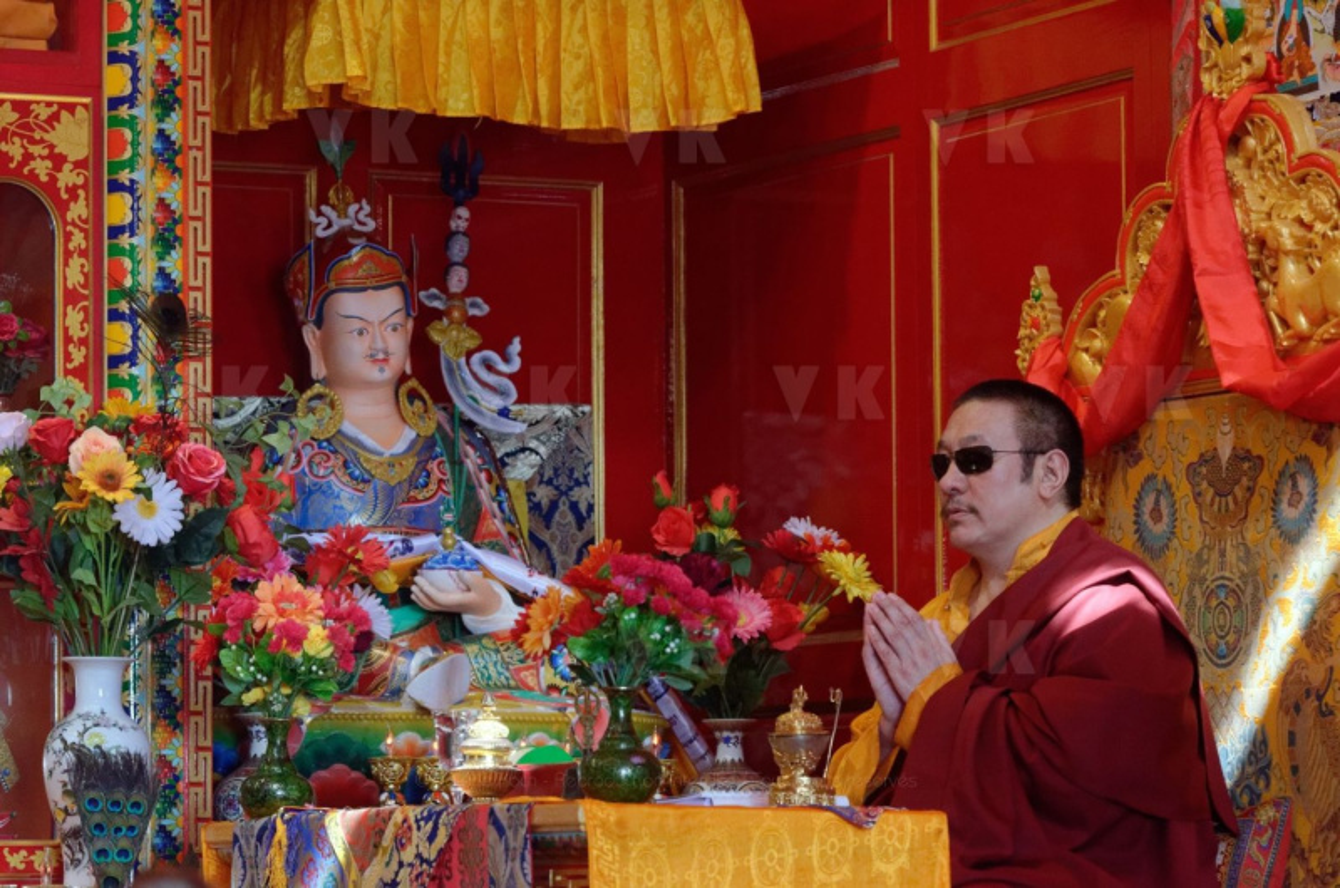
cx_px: 670
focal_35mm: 165
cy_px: 444
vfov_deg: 8.3
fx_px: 6129
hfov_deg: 12.5
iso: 2000
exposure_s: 1/200
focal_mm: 110
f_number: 5.6
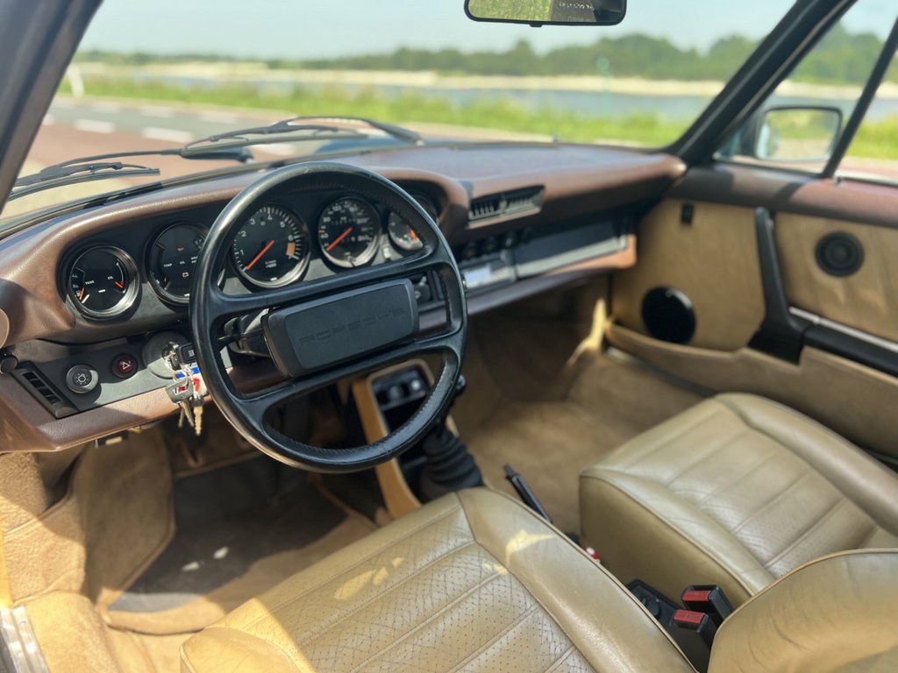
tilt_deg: -22.3
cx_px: 449
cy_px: 336
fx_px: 674
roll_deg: -1.0
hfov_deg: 67.3
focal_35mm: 26
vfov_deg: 53.1
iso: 50
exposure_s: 1/389
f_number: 1.5
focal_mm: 5.7
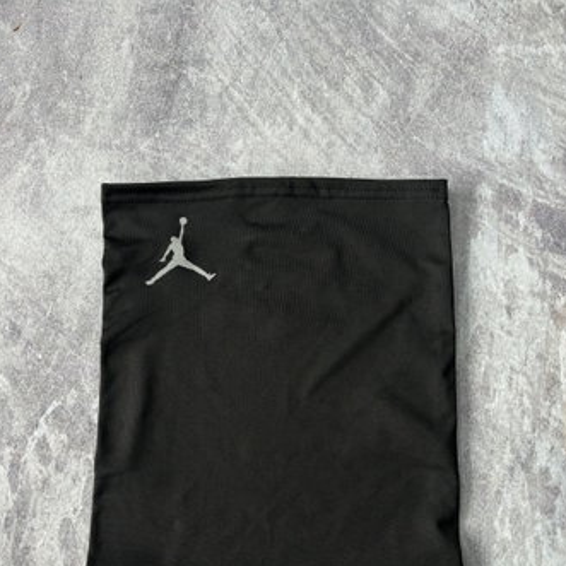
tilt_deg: -79.1
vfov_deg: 44.3
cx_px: 275
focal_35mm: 37
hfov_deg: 44.9
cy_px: 372
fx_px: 684
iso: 100
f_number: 1.6
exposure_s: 1/50
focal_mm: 5.96
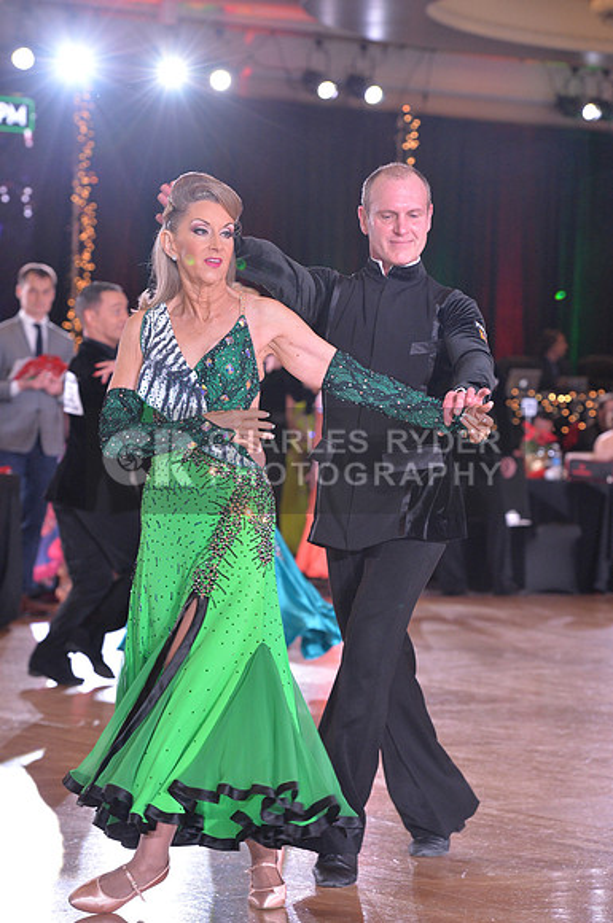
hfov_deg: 10.9
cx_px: 306
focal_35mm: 125
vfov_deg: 16.4
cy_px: 462
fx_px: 3202
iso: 2000
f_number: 5.6
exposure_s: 1/200
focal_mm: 125
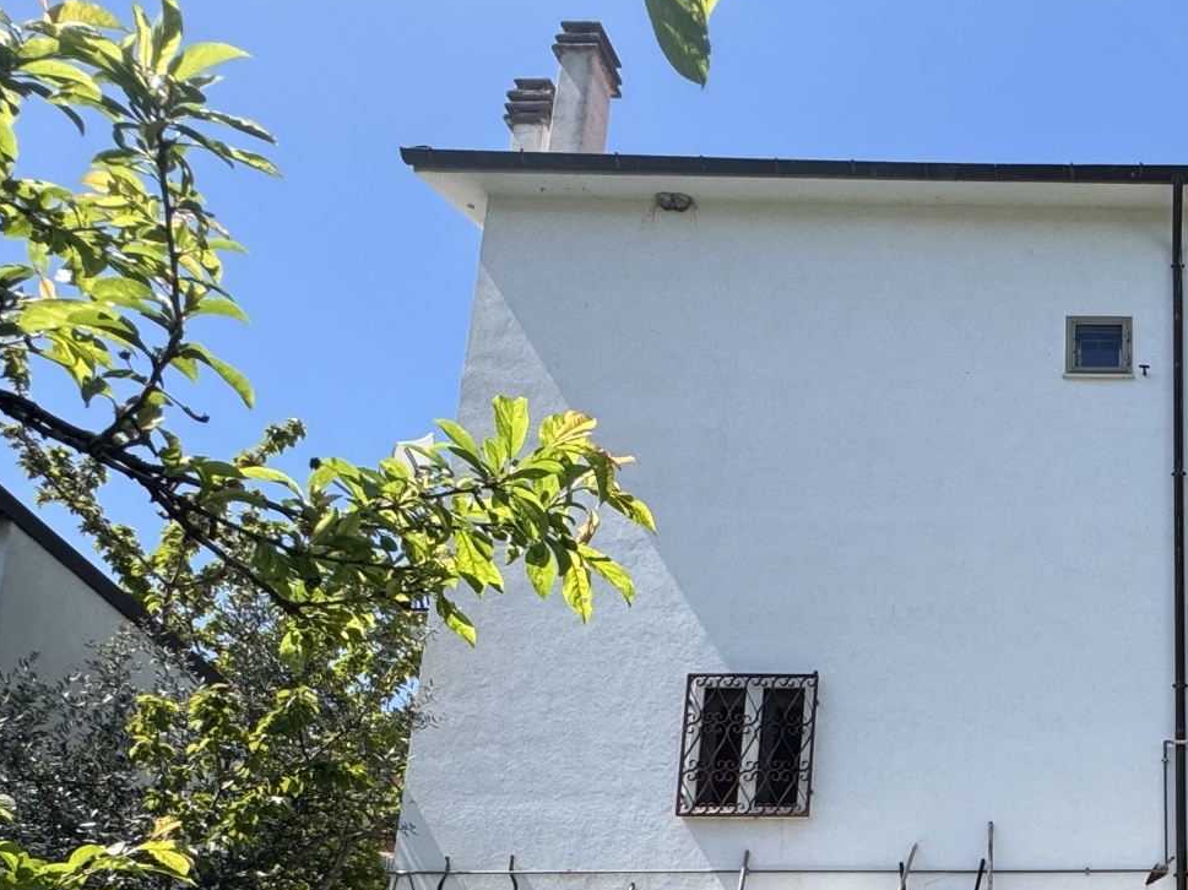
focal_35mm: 37
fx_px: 1269
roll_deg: +1.0
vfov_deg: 34.5
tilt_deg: +13.0
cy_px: 928
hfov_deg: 42.2
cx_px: 1230
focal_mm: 2.22
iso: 40
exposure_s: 1/1006
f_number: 2.2
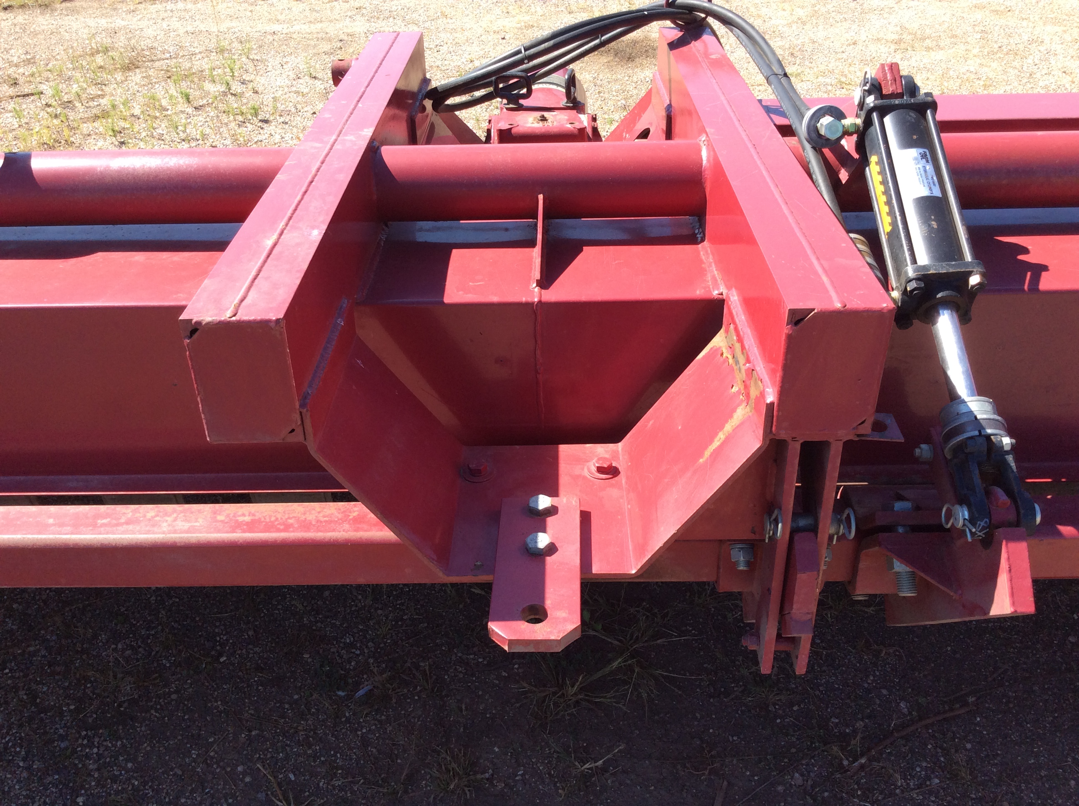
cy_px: 403
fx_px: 996
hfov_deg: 56.9
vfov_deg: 44.1
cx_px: 540
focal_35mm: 32
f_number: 2.4
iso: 32
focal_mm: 3.3
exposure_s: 1/515
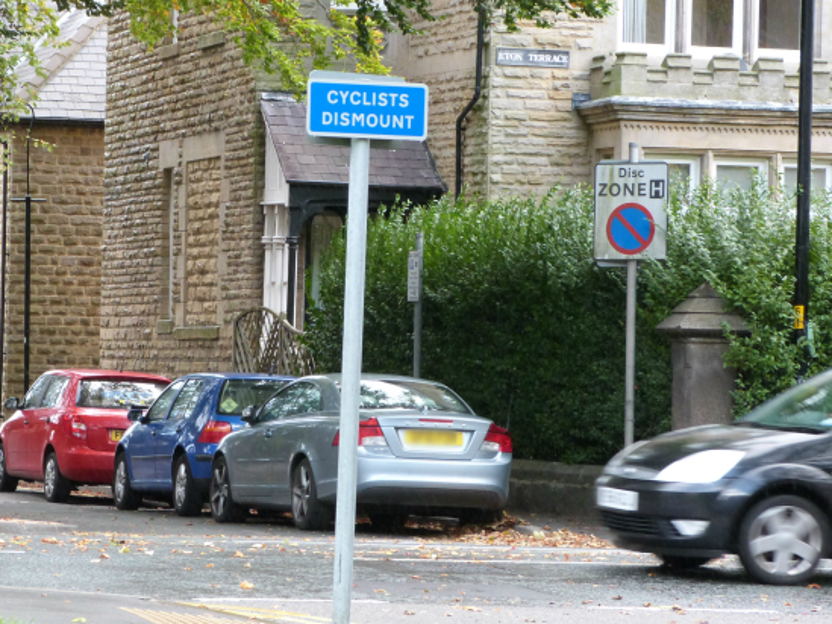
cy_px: 267
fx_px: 4207
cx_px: 268
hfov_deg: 11.3
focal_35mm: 175
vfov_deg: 8.5
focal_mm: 23.1
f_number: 3.6
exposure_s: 1/160
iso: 320
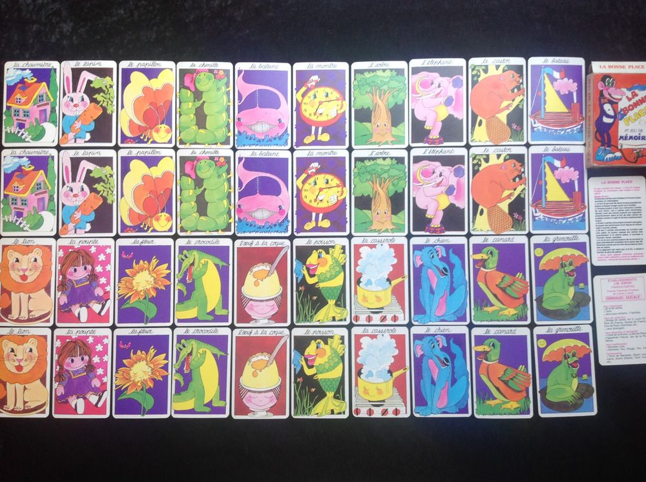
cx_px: 323
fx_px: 652
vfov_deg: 40.6
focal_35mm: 35
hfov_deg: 52.7
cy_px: 241
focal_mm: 4.28
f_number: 2.4
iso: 64
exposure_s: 1/15
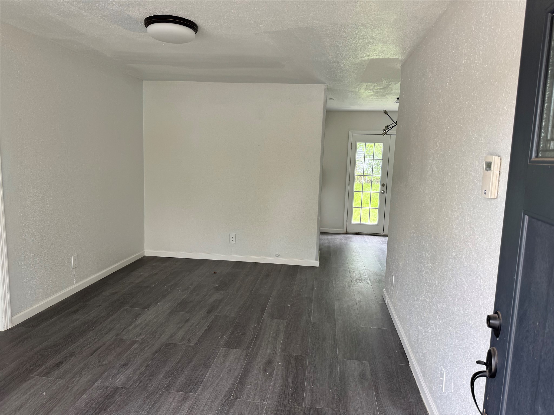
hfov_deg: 71.6
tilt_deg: -8.4
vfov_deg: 56.8
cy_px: 208
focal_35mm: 24
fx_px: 384
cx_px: 277
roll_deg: -3.1
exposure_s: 1/121
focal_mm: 6.76
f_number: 1.78
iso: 100
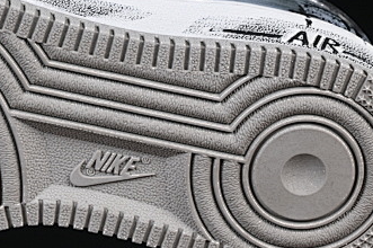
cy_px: 24
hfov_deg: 8.4
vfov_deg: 5.6
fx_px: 2536
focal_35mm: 245
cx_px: -16
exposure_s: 1/60
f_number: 7.1
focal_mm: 50
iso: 160
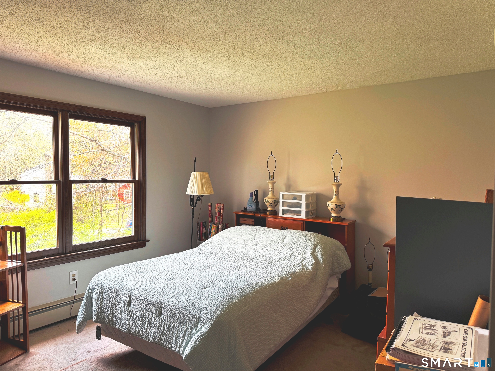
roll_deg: -0.8
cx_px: 248
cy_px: 186
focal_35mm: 24
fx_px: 343
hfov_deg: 71.6
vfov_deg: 56.8
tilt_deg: -2.3
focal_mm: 6.76
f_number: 1.78
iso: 100
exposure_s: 1/121
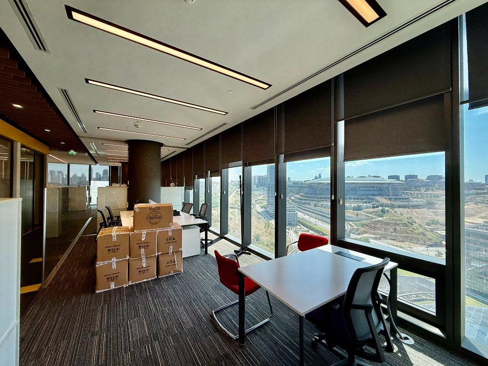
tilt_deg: +1.5
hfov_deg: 102.1
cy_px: 183
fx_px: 197
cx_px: 244
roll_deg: -0.6
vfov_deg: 85.7
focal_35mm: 14
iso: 64
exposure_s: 1/331
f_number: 2.2
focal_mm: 2.22
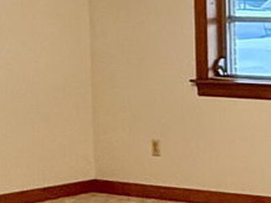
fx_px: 807
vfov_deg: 14.4
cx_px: 701
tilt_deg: -5.3
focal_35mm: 103
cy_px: 95
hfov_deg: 12.9
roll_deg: -0.3
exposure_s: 1/60
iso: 400
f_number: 2.2
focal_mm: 2.22
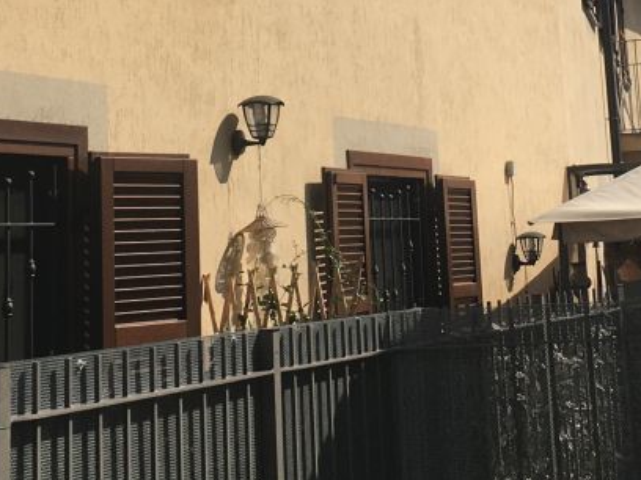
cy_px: -105
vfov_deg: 15.6
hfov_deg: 21.5
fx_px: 1685
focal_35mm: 91
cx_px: 416
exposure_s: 1/2481
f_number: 2.2
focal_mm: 4.15
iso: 25
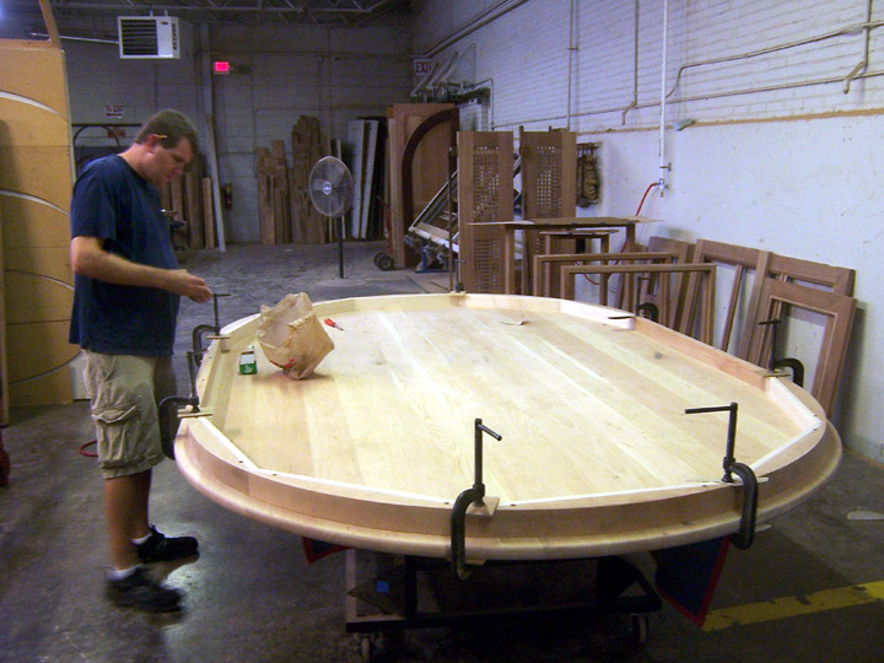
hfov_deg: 55.4
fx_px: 843
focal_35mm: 33
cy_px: 332
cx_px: 442
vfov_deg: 42.9
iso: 140
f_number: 3.4
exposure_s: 1/10
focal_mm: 5.5
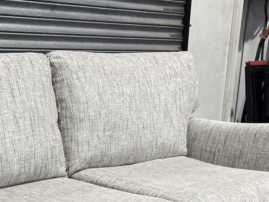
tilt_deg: -20.2
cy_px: 246
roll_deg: -1.3
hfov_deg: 28.2
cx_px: 71
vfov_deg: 20.2
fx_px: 528
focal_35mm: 68
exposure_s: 1/100
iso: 125
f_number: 1.6
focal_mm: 5.1
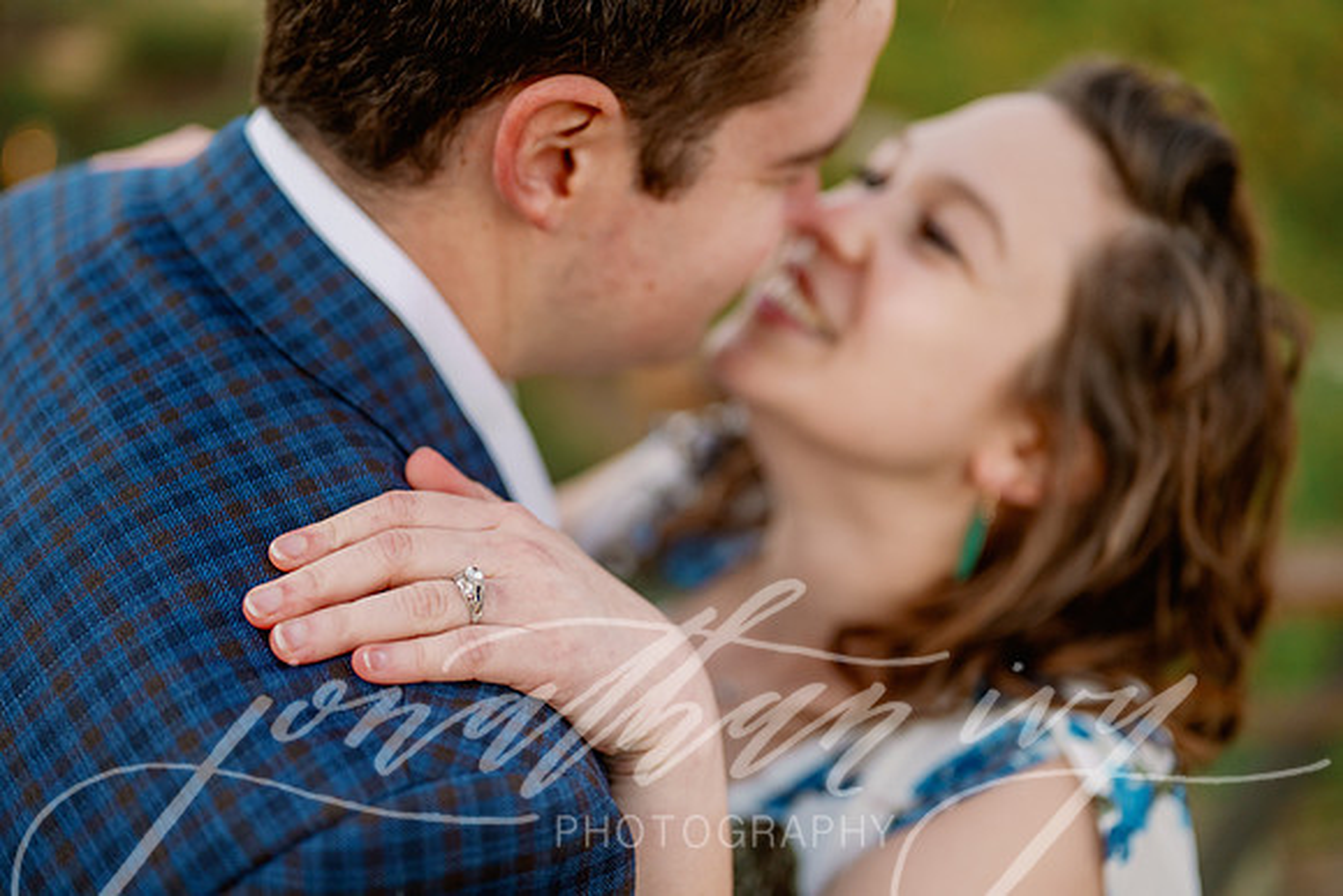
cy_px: 448
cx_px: 672
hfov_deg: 39.6
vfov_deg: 27.0
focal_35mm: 50
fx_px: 1866
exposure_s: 1/500
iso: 640
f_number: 2
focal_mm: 50
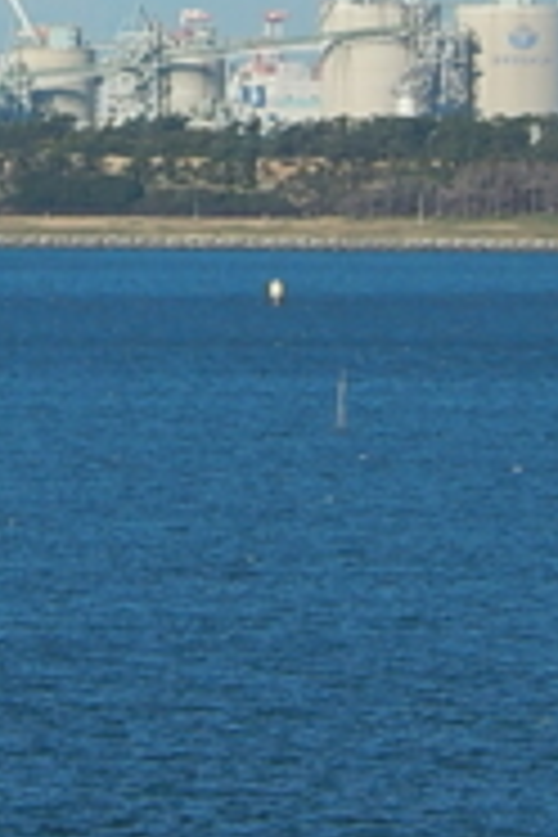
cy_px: -81
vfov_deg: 2.6
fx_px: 18668
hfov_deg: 1.7
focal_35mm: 803
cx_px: -58
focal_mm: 42.8
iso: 125
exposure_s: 1/500
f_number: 5.8
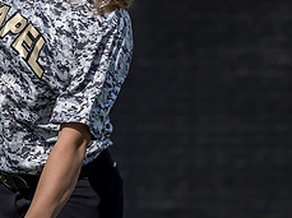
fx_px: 14932
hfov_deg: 1.1
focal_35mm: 1773
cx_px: 35
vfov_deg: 0.8
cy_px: 28
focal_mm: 300
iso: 400
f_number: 6.3
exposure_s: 1/2000
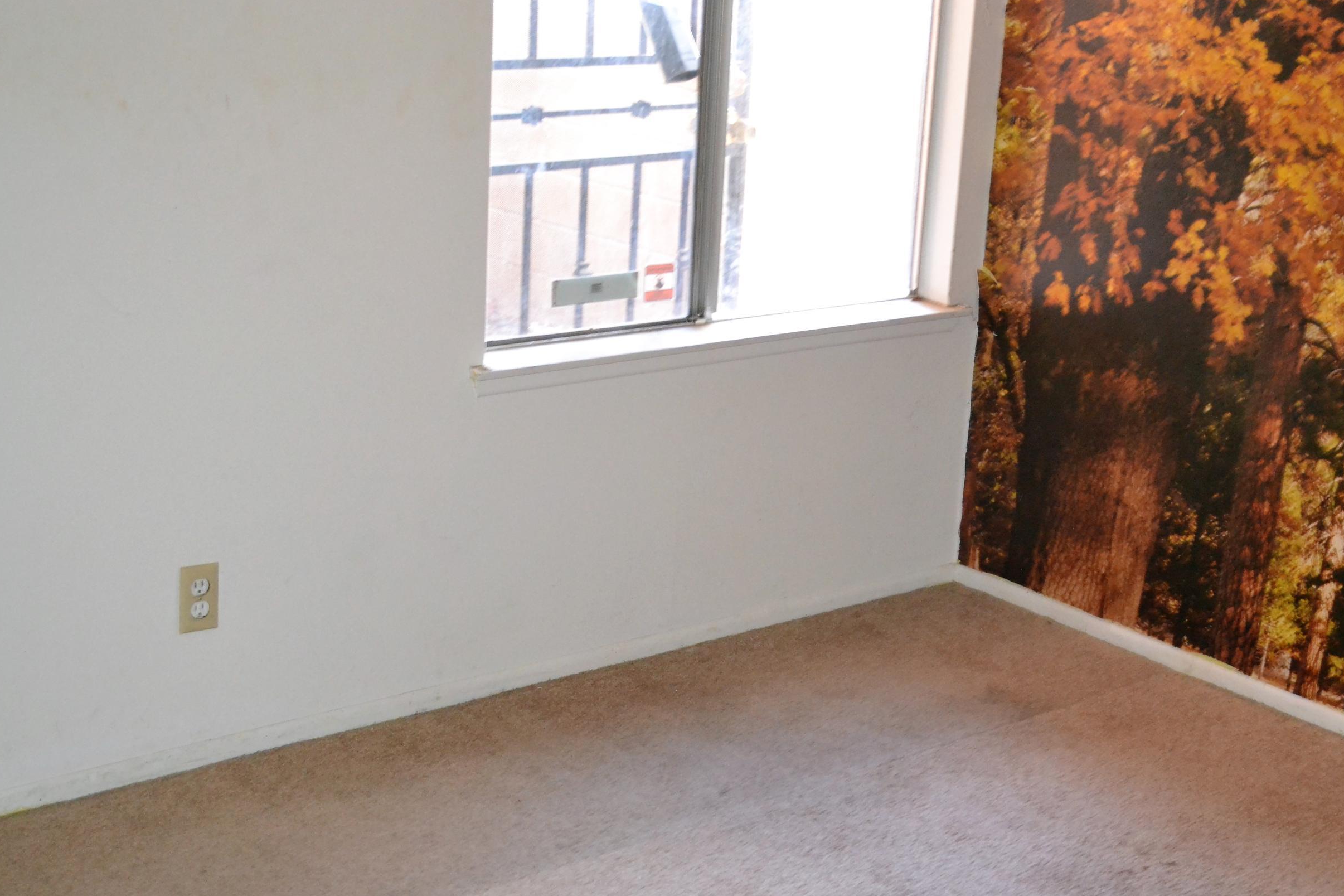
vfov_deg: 24.1
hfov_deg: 35.6
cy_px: 537
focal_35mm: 56
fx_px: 2090
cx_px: 786
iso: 3200
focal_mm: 30
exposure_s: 1/60
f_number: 4.5
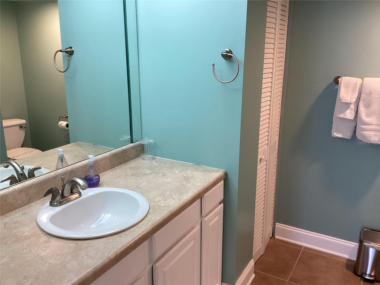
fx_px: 340
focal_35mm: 31
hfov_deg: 58.4
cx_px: 190
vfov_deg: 45.4
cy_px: 142
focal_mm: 3.3
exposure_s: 1/60
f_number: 2.4
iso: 125
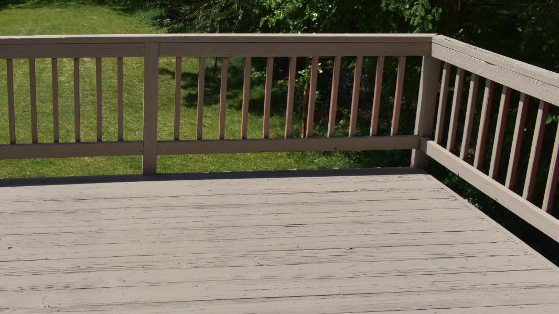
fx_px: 637
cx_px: 147
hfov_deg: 45.9
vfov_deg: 27.5
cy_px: 103
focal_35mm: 43
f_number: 11
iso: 100
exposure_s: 1/200
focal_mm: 18
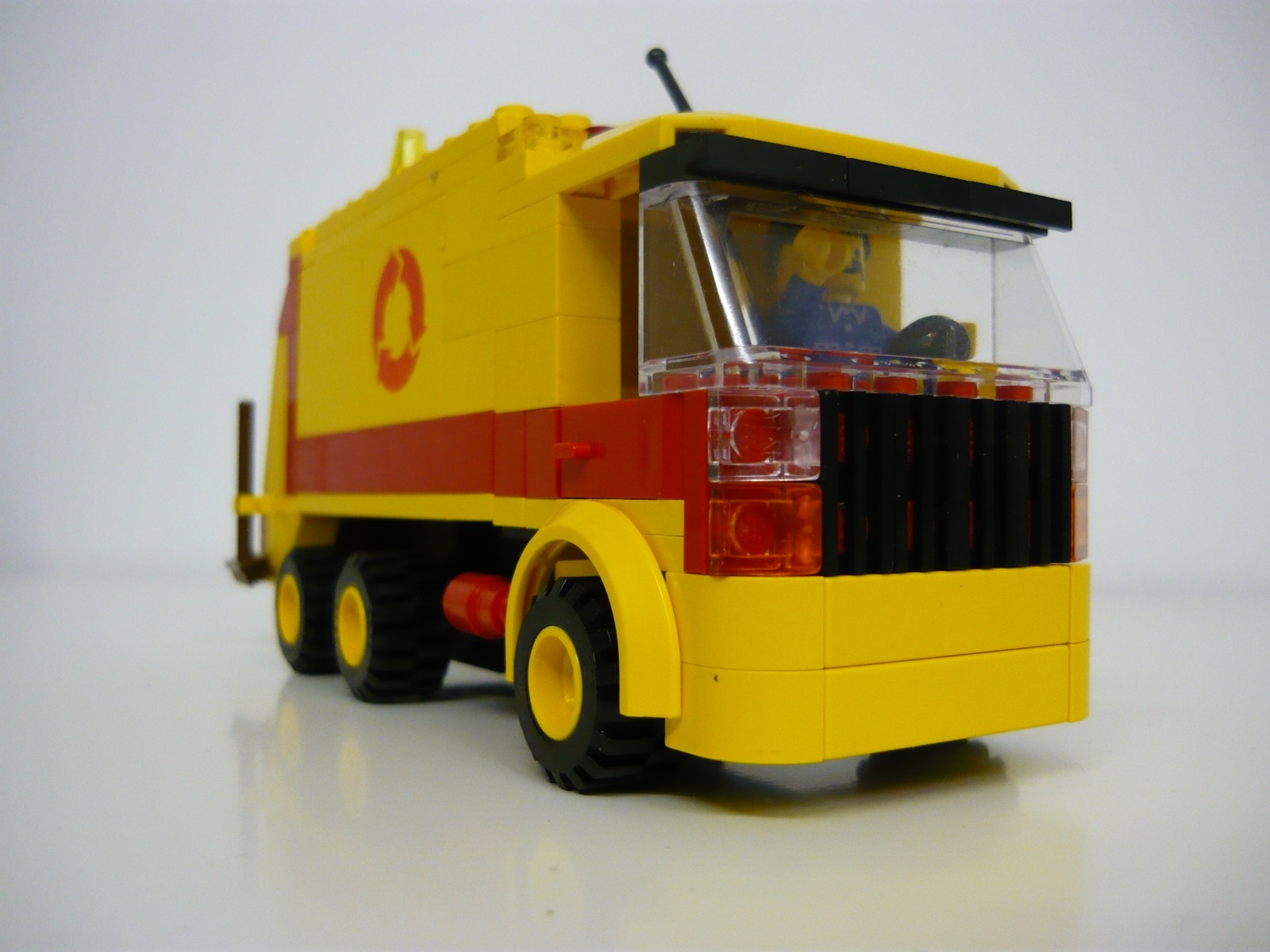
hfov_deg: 55.4
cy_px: 476
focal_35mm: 33
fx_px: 1211
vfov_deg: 42.9
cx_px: 635
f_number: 2.8
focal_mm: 5.5
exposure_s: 1/30
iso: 250
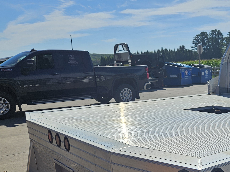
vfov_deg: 30.1
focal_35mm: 47
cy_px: 141
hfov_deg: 37.1
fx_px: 312
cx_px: 218
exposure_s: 1/4131
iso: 25
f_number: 1.8
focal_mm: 5.4
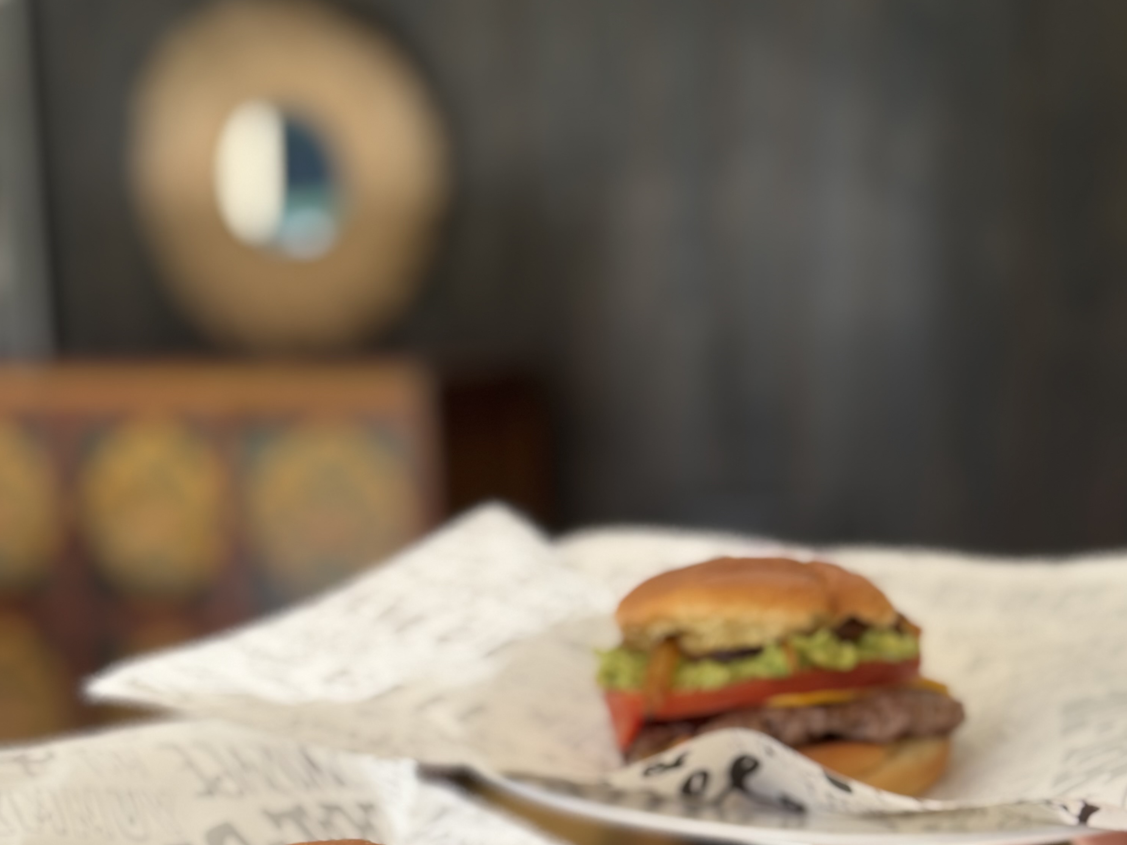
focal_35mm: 65
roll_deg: +2.5
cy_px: 681
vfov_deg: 22.3
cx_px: 564
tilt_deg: -10.9
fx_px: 2116
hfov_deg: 29.8
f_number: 1.78
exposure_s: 1/381
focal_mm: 6.76
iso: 64
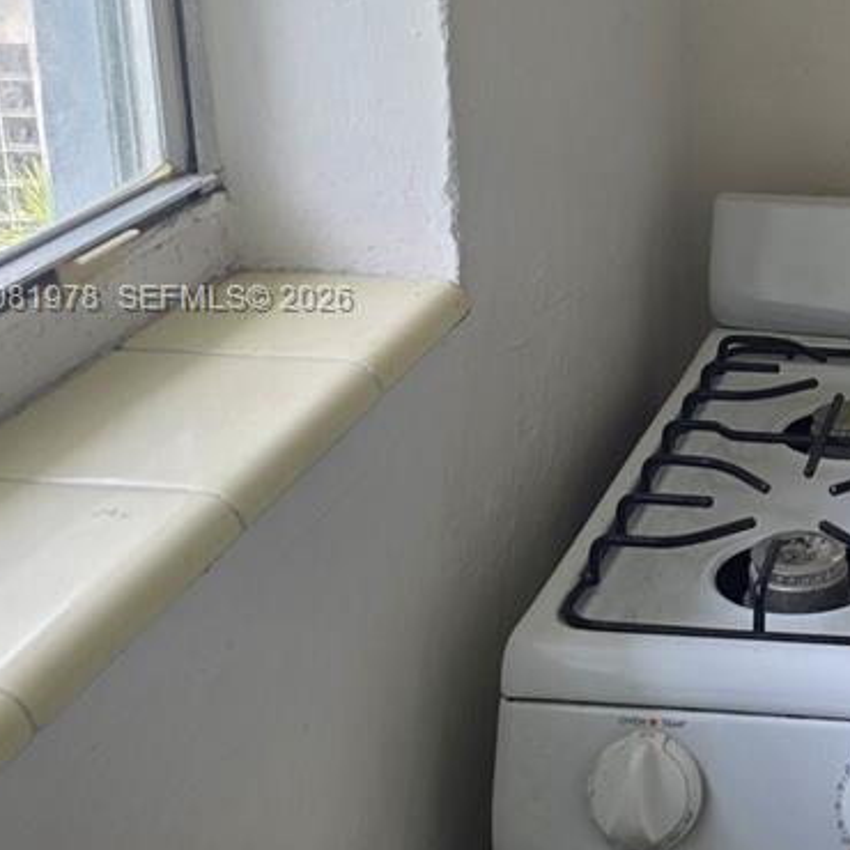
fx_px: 1834
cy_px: 301
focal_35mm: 66
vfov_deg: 26.0
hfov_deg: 24.2
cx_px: 960
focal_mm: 6.3
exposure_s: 1/180
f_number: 1.7
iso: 50
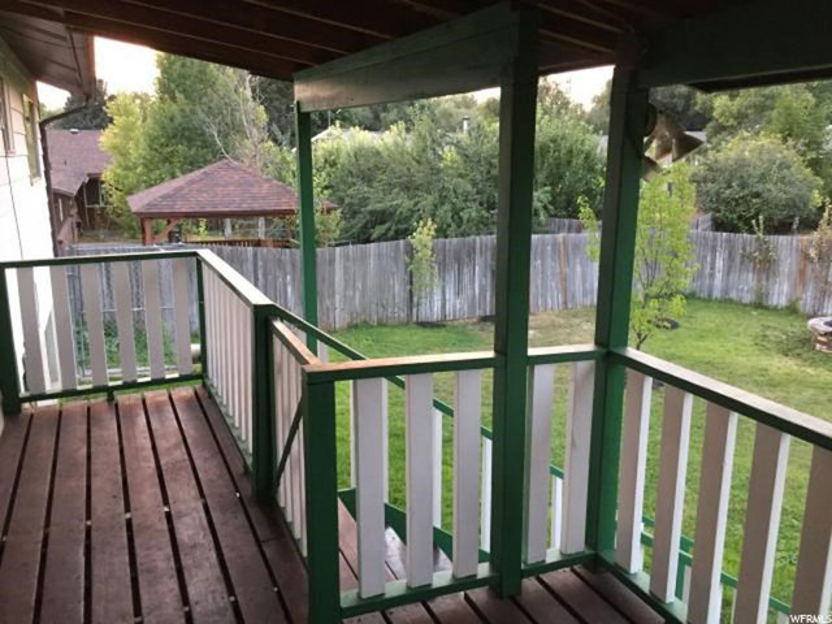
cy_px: 312
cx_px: 416
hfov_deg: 61.7
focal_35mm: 29
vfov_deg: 48.2
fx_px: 697
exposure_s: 1/30
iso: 160
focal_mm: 4.15
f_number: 2.2
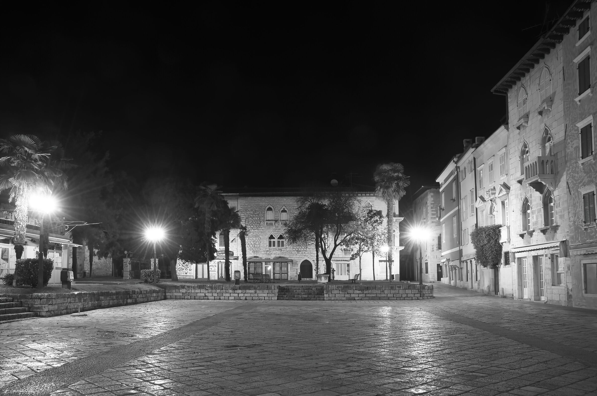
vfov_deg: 44.8
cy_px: 198
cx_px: 298
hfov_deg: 63.7
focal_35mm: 29
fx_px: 480
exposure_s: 15
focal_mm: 29
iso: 200
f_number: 18
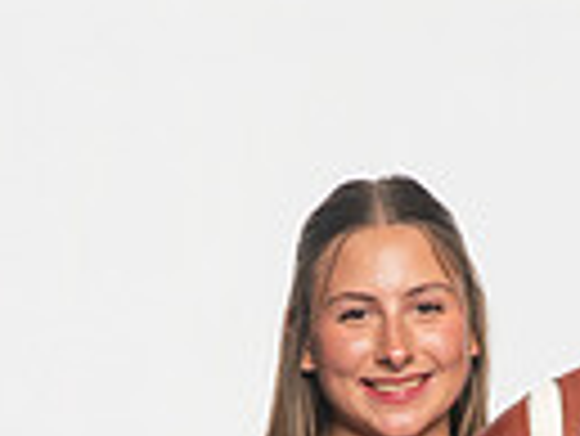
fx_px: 3488
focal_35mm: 208
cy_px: 993
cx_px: 445
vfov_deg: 6.8
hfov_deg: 9.5
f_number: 6.3
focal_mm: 62
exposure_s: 1/200
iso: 500
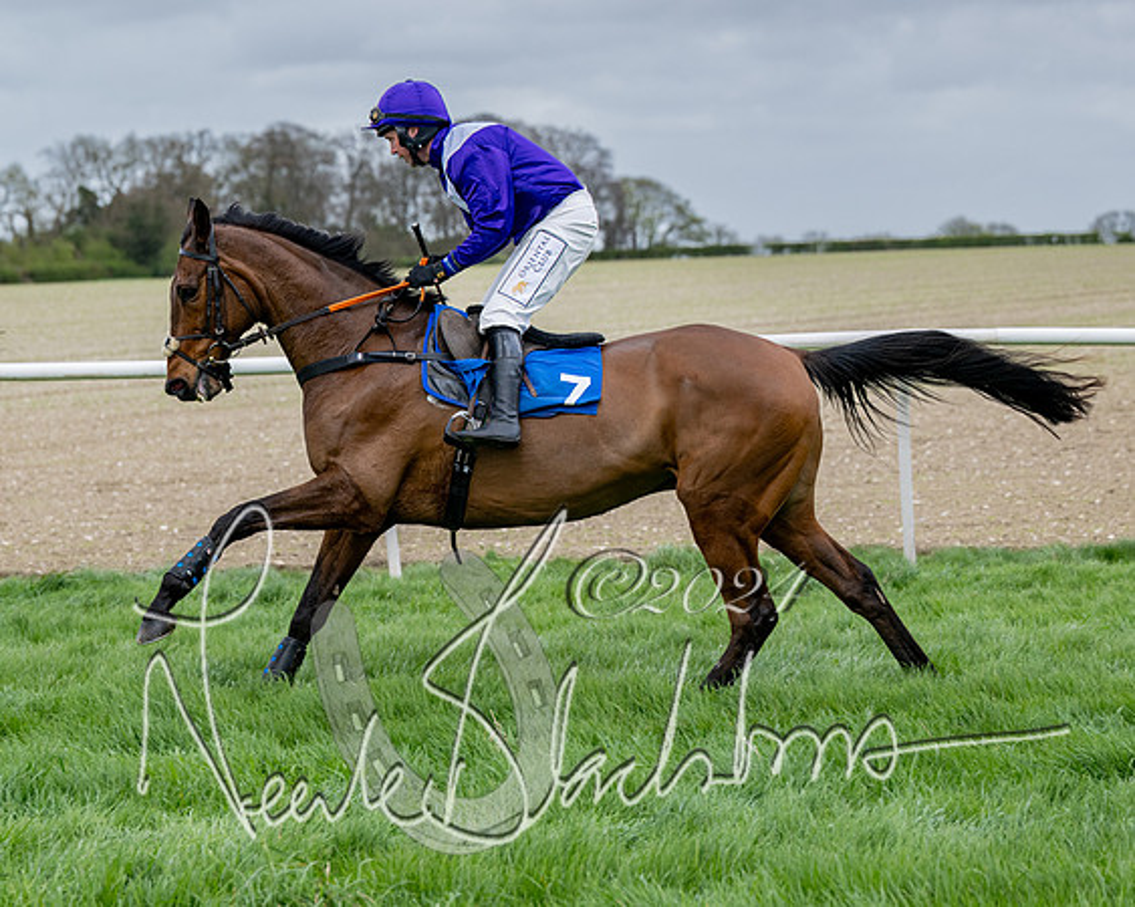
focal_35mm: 127
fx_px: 4250
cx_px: 434
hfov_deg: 15.2
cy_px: 525
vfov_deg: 12.2
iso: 400
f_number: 4
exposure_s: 1/1600
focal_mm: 87
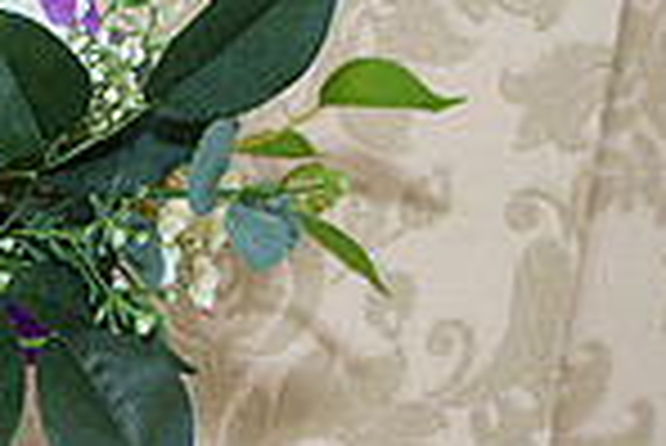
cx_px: -624
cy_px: 584
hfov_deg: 11.4
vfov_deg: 8.3
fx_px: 3037
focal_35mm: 164
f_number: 5.6
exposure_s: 1/60
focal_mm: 39
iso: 800
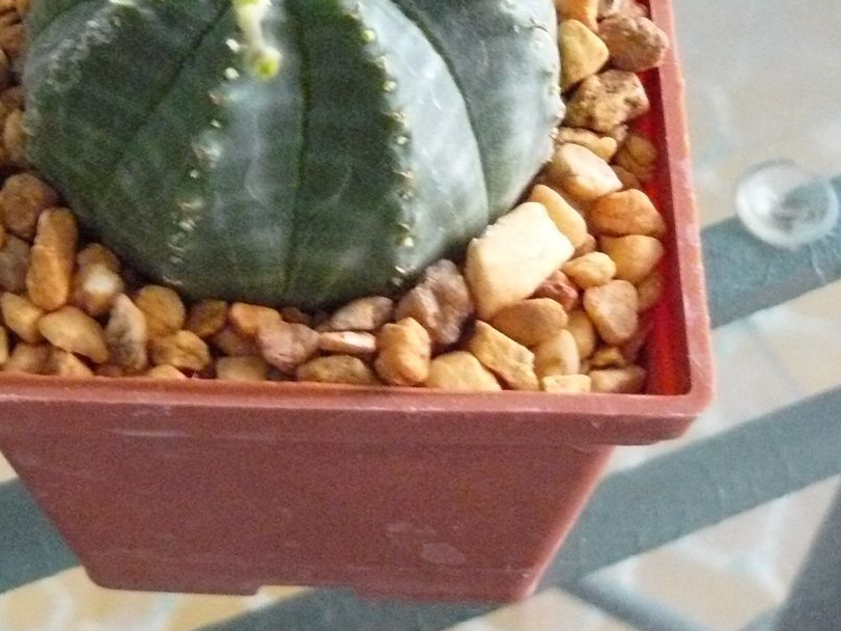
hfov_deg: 27.2
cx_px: 267
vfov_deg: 20.3
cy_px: 68
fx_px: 1725
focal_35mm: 71
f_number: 2.8
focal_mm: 6
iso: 800
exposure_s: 1/15
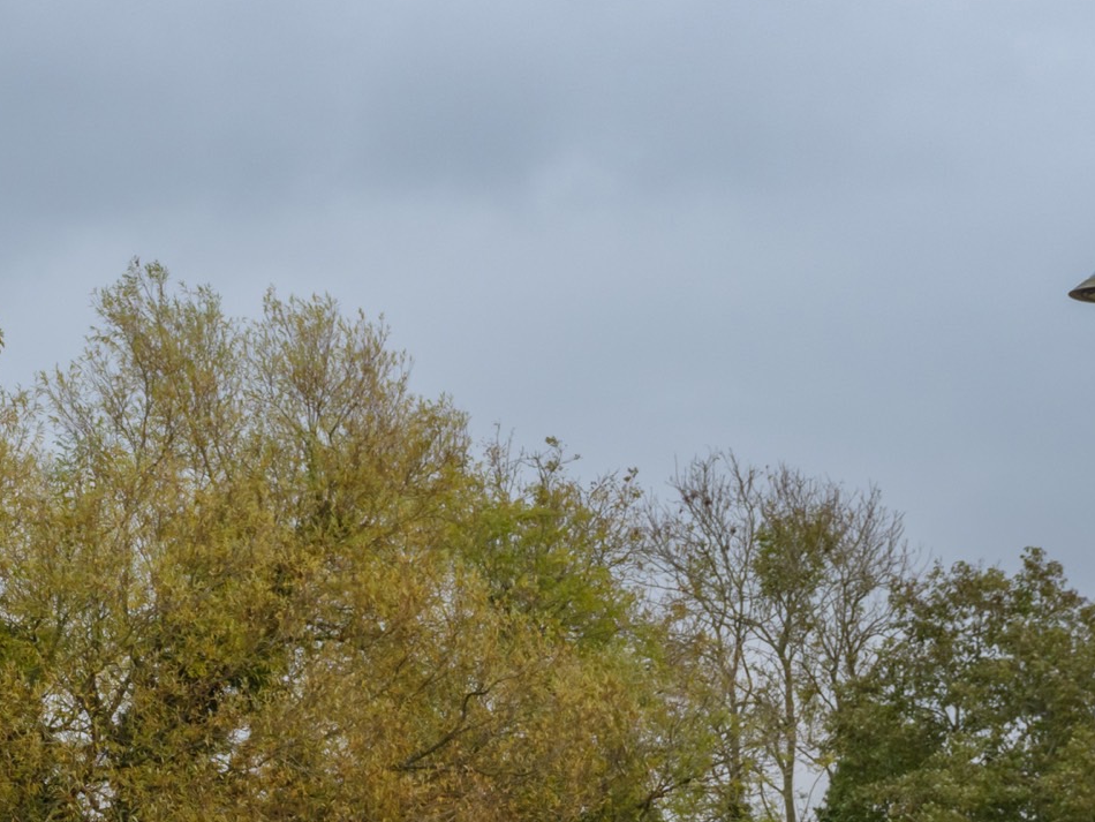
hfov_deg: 12.0
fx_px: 5094
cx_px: -214
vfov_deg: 9.0
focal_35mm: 161
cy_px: 1123
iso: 400
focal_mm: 64
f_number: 11
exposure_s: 1/40
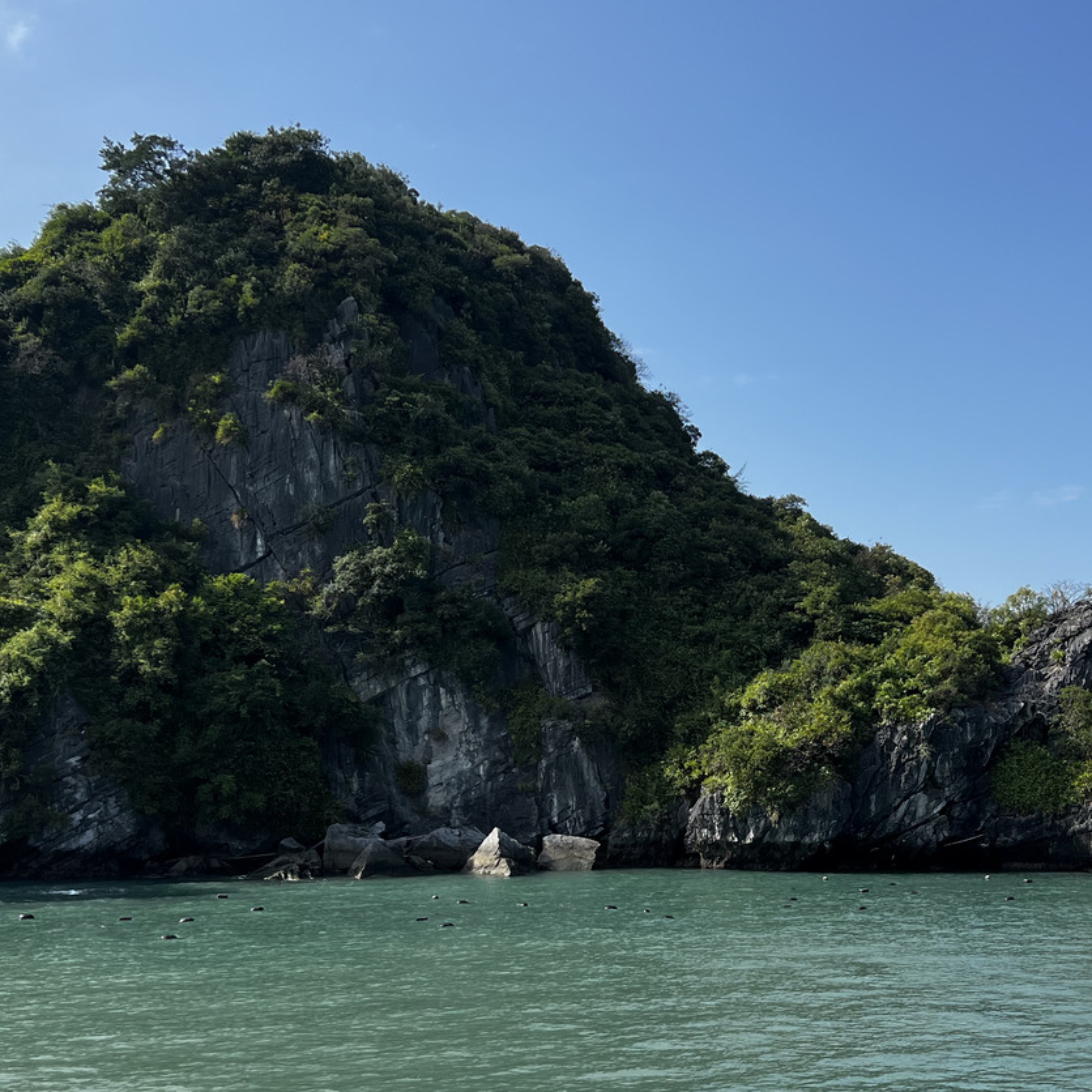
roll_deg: -0.1
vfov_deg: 38.0
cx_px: 658
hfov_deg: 38.2
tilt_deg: +2.7
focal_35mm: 44
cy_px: 715
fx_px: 1570
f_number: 1.5
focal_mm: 5.7
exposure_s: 1/3356
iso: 50
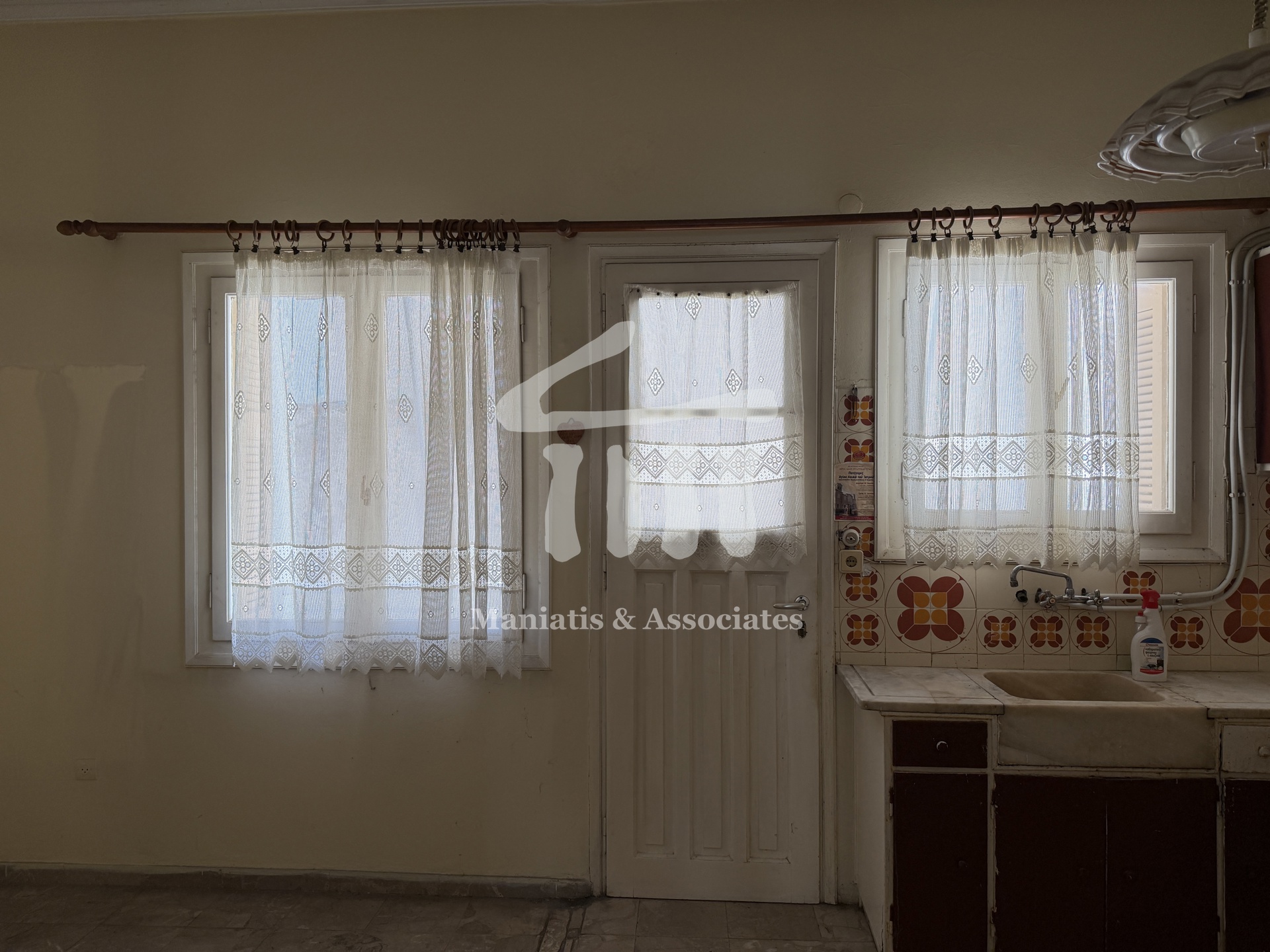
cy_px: 476
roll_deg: -0.5
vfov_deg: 56.8
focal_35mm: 24
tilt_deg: -0.3
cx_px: 635
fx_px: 881
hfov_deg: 71.6
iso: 100
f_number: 1.78
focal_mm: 6.76
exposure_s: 1/137
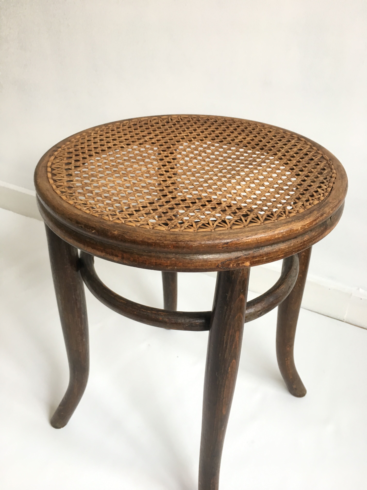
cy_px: 245
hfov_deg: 48.2
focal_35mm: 29
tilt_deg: -32.5
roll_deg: -1.2
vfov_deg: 61.7
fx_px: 410
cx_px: 184
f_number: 2.2
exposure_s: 1/33
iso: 100
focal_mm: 4.15
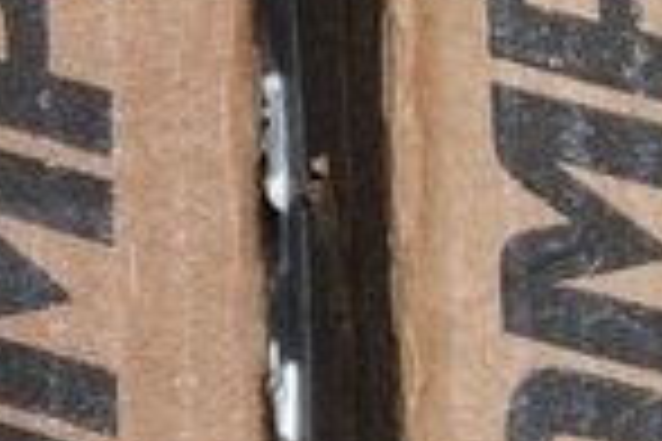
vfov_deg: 3.3
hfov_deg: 4.9
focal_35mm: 417
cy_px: -331
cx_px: 72
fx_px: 7668
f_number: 8
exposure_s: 1/60
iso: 100
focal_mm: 40
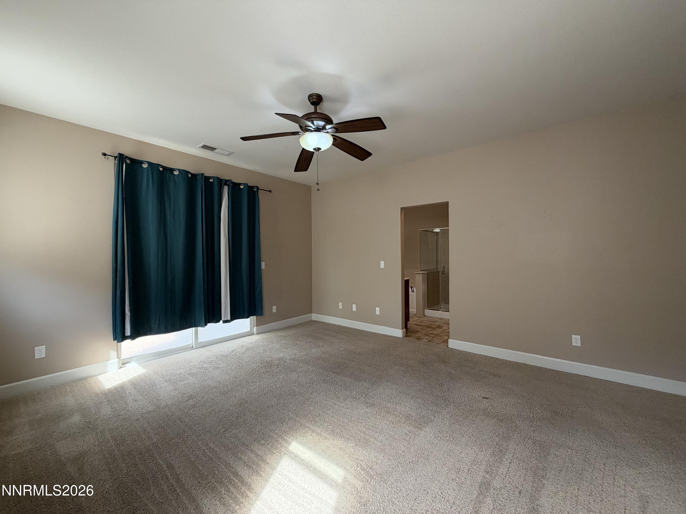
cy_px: 257
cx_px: 343
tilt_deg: -0.4
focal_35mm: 14
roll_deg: +0.7
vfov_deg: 85.7
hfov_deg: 102.1
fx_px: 277
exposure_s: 1/121
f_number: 2.2
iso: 200
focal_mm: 2.22
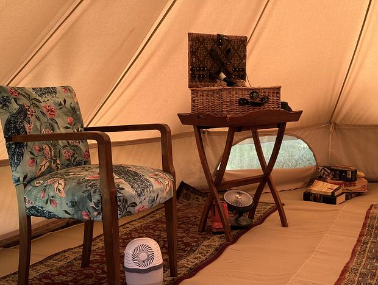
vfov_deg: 30.3
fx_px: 525
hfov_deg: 39.6
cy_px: 142
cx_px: 189
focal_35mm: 48
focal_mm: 6.76
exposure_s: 1/121
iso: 64
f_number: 1.78
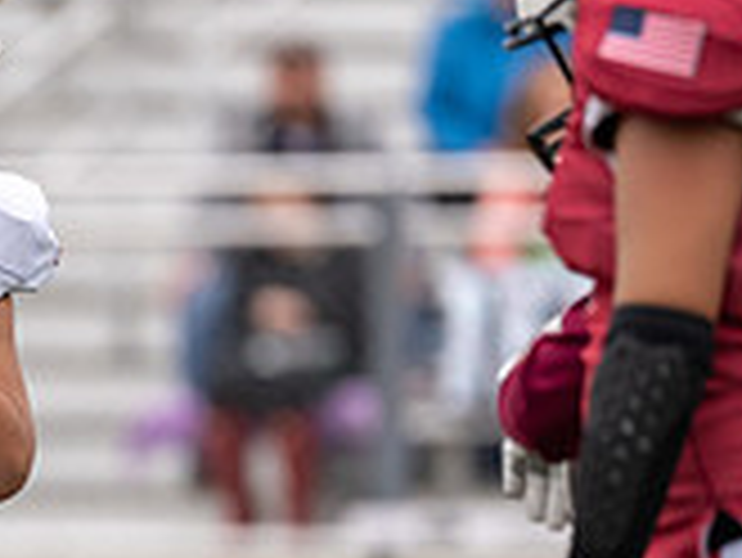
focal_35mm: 903
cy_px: 522
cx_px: -347
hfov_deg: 2.2
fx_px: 19370
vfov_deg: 1.6
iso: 160
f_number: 2.8
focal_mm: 200
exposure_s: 1/1250
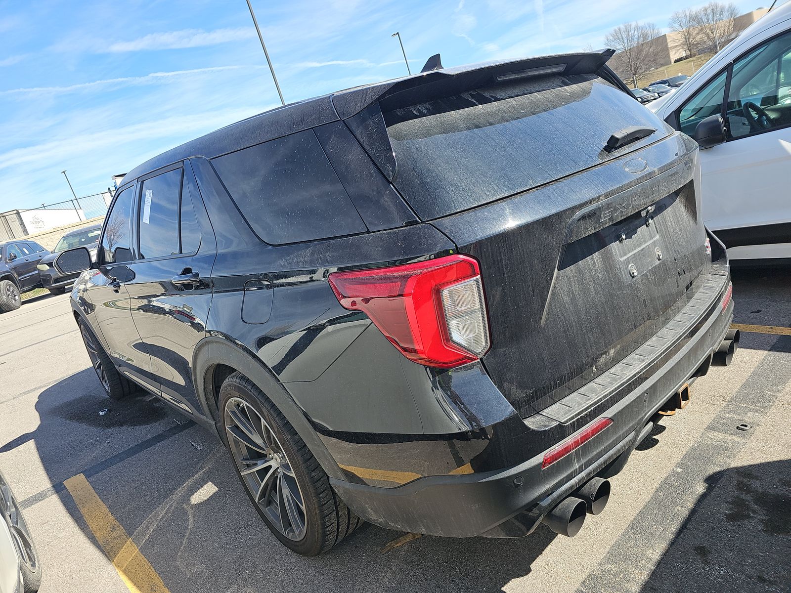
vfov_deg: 58.9
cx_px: 396
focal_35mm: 23
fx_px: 526
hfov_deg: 73.9
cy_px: 296
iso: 50
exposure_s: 1/280
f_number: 1.7
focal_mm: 6.3
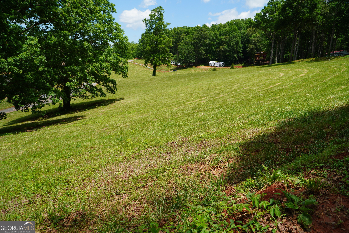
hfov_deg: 67.4
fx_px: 262
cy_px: 116
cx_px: 174
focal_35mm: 27
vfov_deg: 47.9
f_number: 5
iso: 100
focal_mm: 18
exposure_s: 1/500
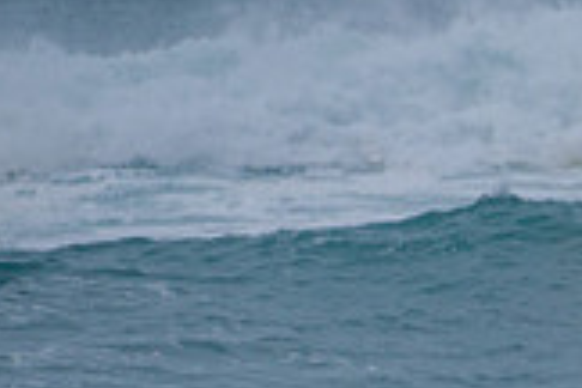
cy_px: 516
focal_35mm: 2192
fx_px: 35435
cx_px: 995
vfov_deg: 0.6
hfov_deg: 0.9
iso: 400
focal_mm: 500
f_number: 5.6
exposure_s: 1/2000
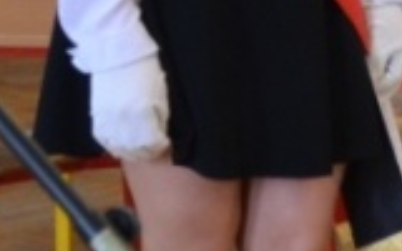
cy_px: -193
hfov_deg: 7.3
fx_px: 2892
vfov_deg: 4.9
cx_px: 1083
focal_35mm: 264
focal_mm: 30
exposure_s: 1/60
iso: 640
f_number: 4.2
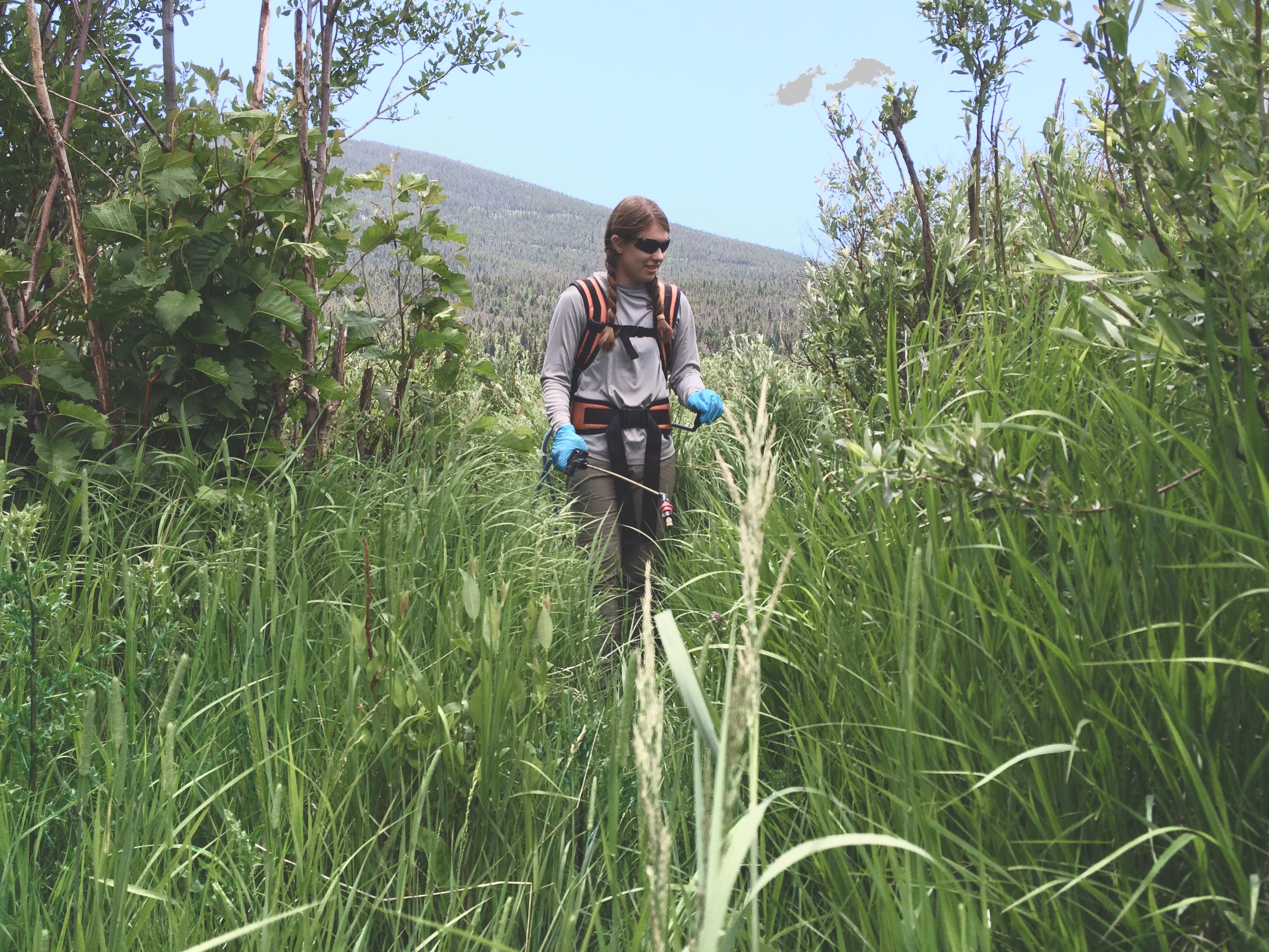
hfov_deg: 61.7
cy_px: 476
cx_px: 634
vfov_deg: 48.2
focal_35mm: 29
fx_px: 1063
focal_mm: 4.15
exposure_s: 1/760
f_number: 2.2
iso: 32
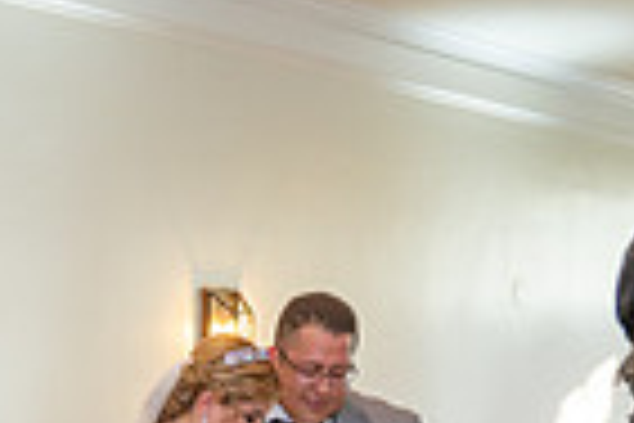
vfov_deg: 12.3
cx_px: 36
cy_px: 844
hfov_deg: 20.1
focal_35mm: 99
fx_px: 1743
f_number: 3.5
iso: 800
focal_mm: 24
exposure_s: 1/125
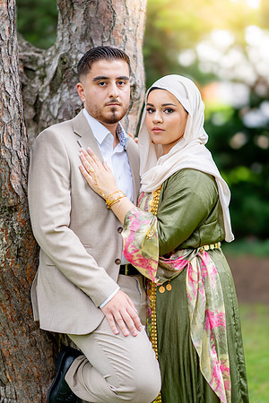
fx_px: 953
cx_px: 134
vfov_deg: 23.9
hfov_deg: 16.1
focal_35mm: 85
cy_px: 202
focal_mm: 85
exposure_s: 1/800
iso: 100
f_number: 1.4
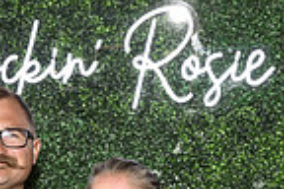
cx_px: 105
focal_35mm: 117
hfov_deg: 17.5
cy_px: 344
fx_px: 923
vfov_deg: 10.9
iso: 500
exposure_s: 1/60
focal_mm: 29
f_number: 6.3
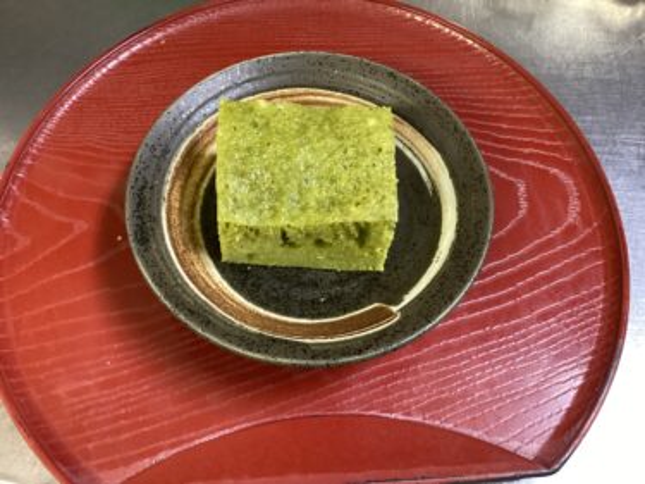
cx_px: 322
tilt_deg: -64.4
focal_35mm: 31
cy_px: 242
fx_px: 577
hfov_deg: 58.4
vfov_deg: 45.4
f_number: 2.4
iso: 400
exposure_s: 1/40
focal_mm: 3.3
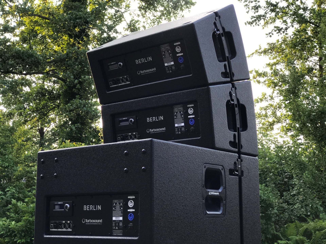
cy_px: 122
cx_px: 163
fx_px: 537
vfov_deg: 25.7
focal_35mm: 57
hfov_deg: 33.8
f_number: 2.8
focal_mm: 6.6
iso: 25
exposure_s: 1/100
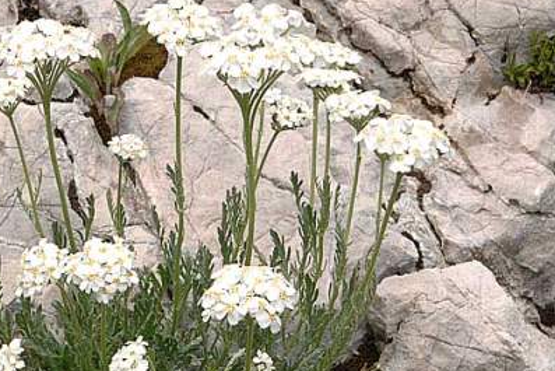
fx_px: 2622
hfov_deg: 12.0
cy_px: 246
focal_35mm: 170
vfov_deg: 8.1
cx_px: 99
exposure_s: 1/20
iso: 100
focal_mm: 60
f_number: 20
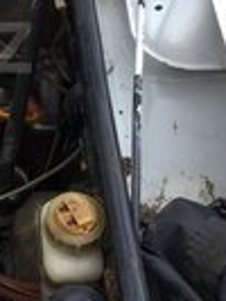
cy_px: 48
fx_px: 939
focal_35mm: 108
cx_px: -142
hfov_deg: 12.8
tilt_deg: -51.3
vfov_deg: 18.0
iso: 25
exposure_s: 1/162
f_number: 2.2
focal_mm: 4.15
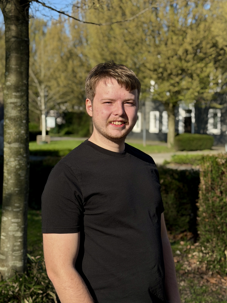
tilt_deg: +0.0
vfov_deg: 39.7
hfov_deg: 30.3
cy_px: 152
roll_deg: -0.3
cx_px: 114
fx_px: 420
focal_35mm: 48
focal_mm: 6.76
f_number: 1.78
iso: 64
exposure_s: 1/5587
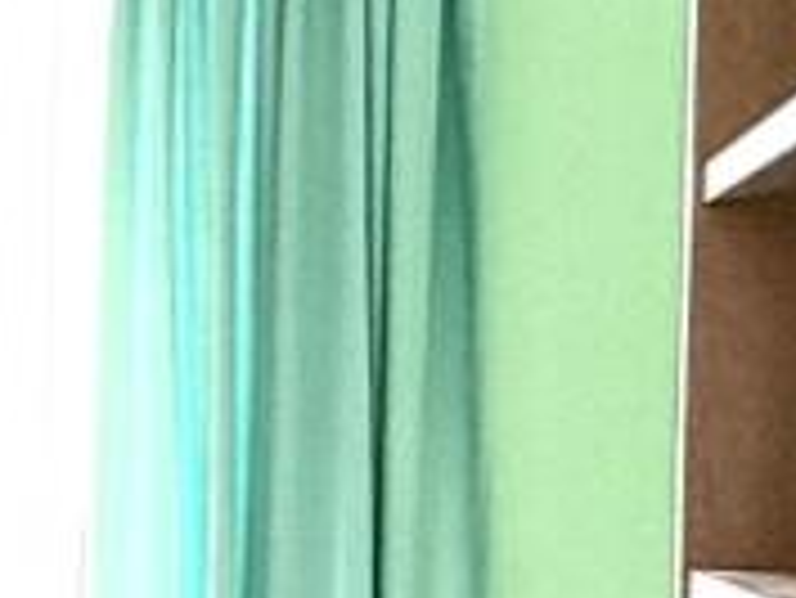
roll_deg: -0.2
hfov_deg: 17.6
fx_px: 1864
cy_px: 531
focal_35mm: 81
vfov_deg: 18.0
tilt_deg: -1.8
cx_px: -774
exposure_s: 1/126
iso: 64
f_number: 2.2
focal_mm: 2.22
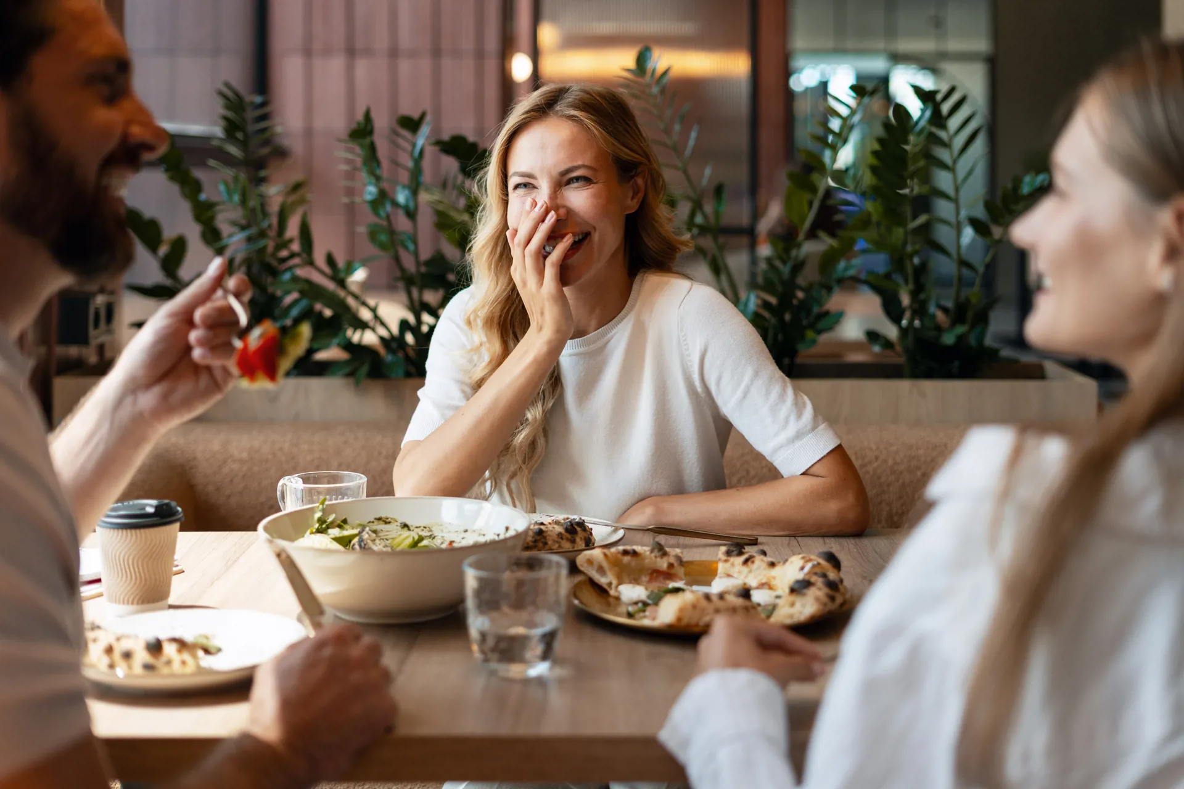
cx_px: 592
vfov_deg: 27.0
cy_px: 394
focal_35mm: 50
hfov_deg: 39.6
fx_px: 1644
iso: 400
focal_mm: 50
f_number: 2.2
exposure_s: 1/320
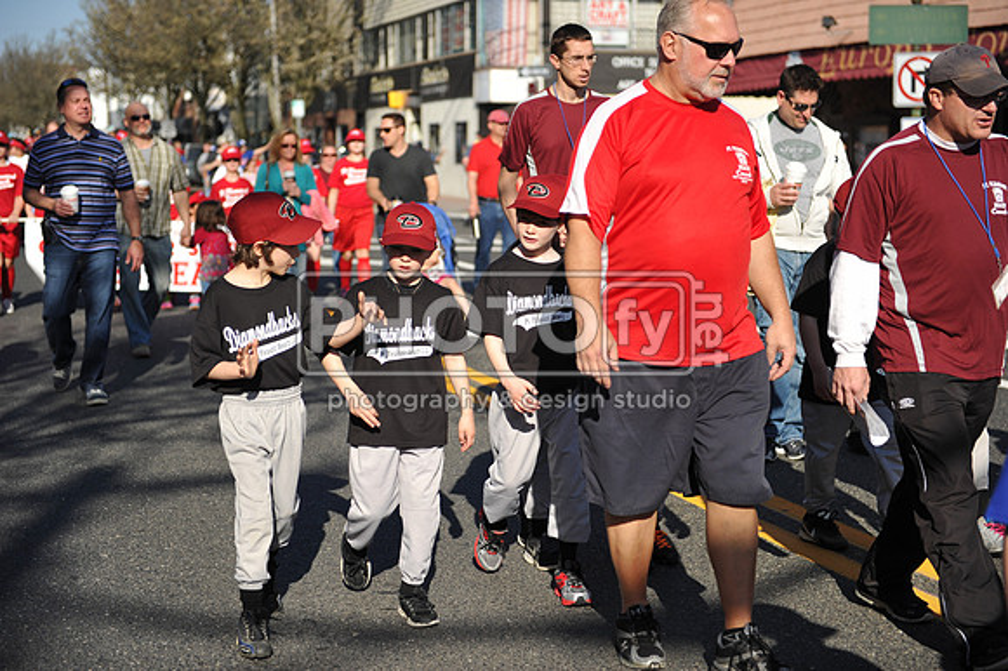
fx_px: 1735
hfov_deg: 32.4
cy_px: 336
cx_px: 504
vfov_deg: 21.9
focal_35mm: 62
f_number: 2.8
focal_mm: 62
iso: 400
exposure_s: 1/5000
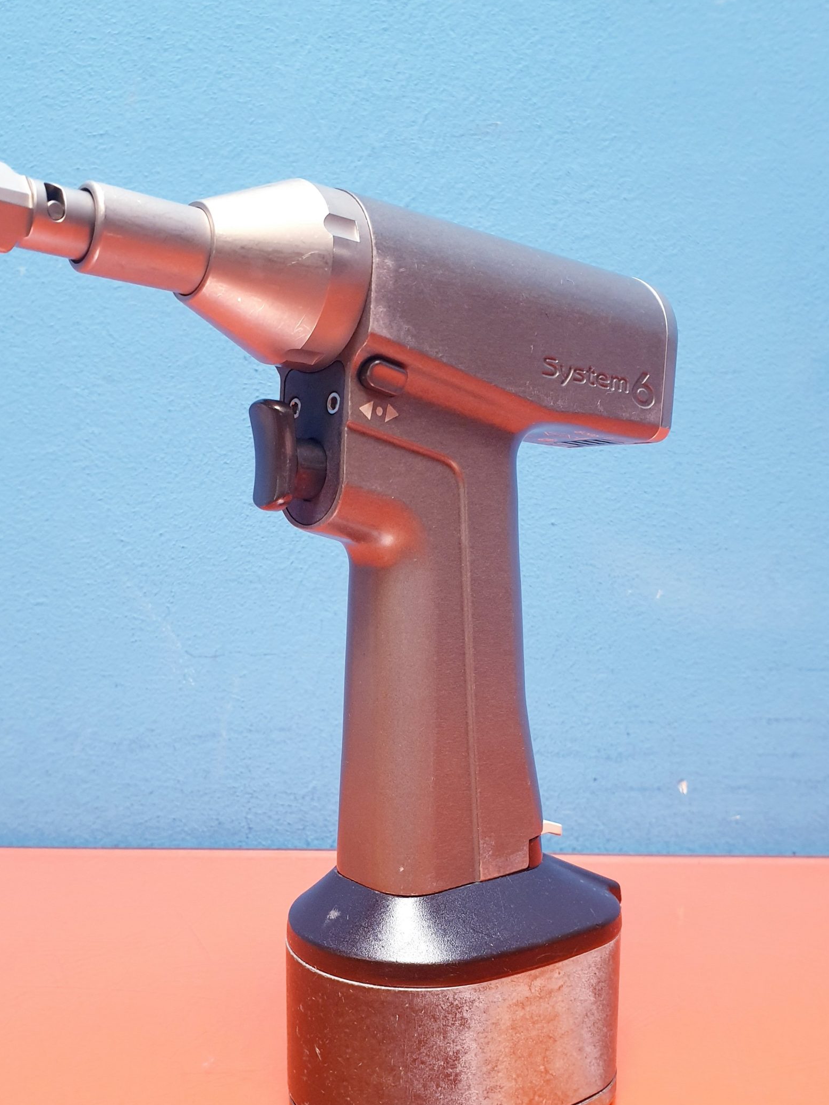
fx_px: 1022
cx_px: 345
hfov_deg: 44.0
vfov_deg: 56.4
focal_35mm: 32
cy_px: 657
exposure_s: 1/50
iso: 200
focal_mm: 4.3
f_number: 2.4
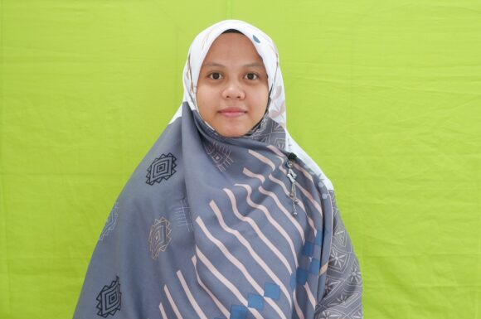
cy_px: 160
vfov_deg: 36.8
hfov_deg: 53.2
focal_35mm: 36
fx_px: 480
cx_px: 240
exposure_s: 1/52
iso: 2000
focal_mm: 24.9
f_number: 4.4
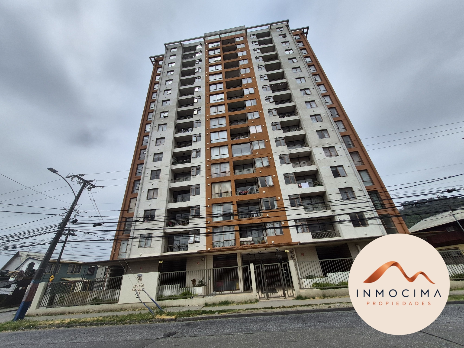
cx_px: 232
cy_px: 174
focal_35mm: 13
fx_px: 174
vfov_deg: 89.9
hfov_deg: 106.2
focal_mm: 1.74
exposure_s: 1/4512
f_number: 2.2
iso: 50
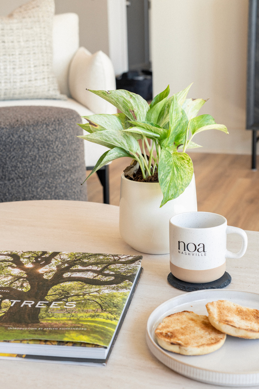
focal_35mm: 50
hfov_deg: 27.0
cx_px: 130
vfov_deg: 39.6
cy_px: 194
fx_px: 540
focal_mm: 50
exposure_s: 1/100
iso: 400
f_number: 6.3
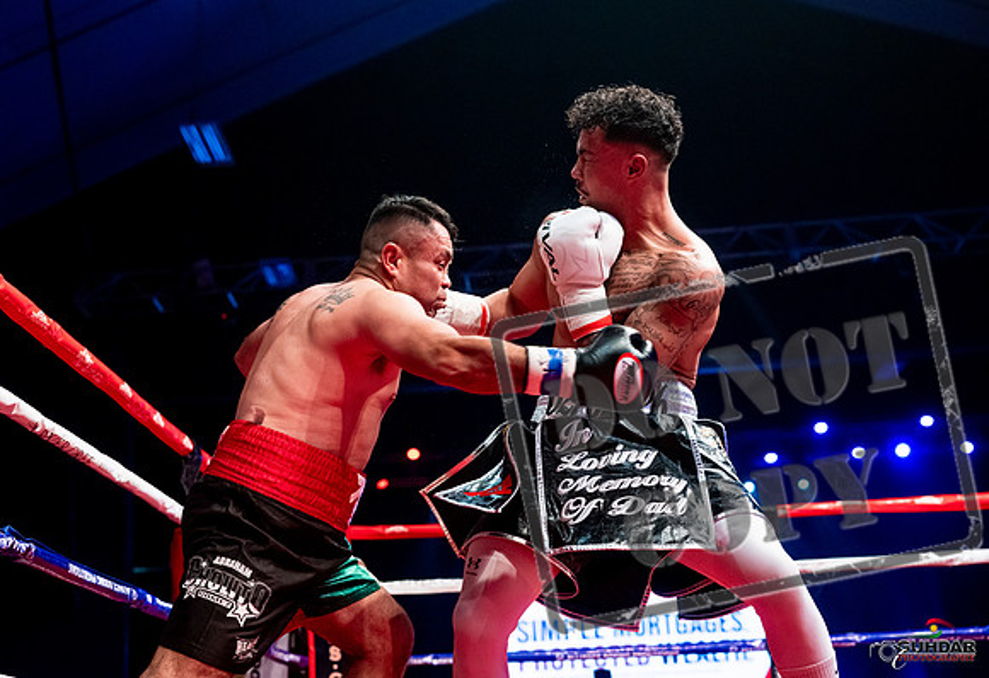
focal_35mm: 50
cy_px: 329
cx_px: 393
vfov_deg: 27.4
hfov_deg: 39.0
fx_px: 1390
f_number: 2.8
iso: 4000
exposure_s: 1/1000
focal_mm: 42
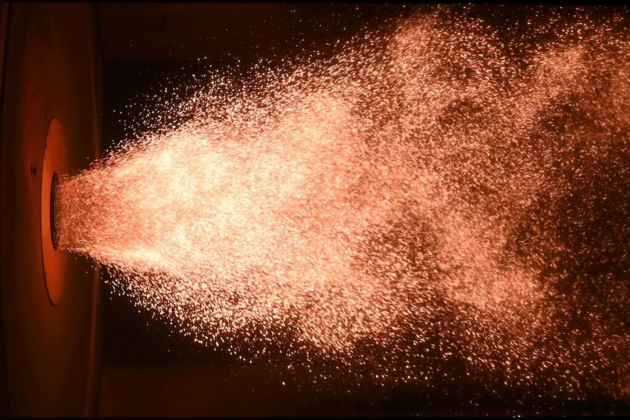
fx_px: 875
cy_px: 210
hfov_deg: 39.6
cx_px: 315
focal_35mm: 50
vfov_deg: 27.0
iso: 1000
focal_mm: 50
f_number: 4
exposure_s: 1/8000
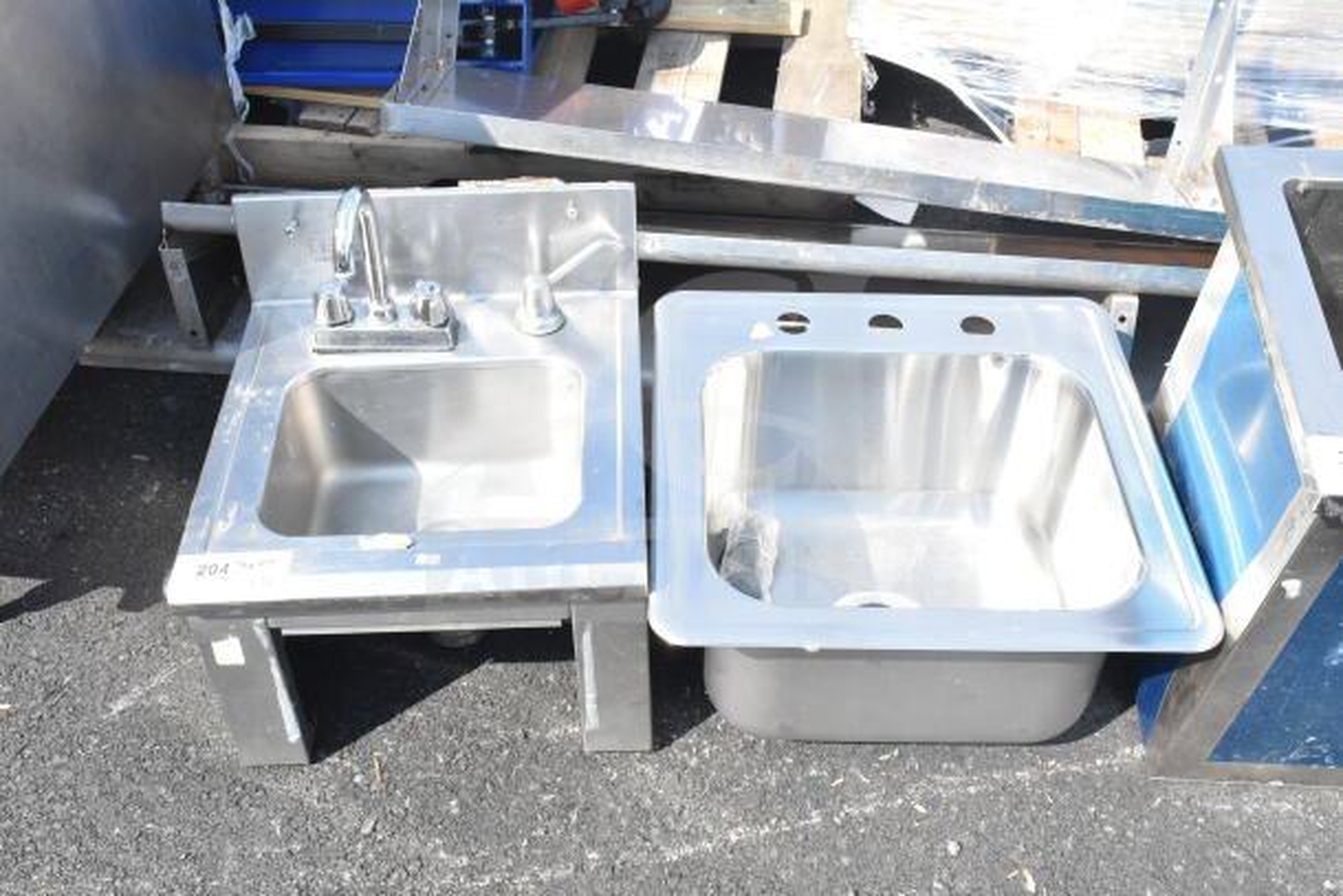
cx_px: 672
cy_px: 448
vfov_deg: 35.5
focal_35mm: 38
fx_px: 1399
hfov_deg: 51.3
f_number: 13
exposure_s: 1/640
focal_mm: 25
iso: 1600
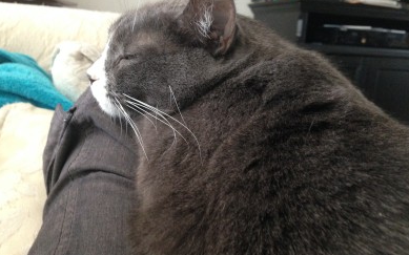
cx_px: 206
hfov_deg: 54.0
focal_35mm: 36
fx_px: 401
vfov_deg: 35.3
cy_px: 118
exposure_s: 1/17
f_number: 2.4
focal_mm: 4.12
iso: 400
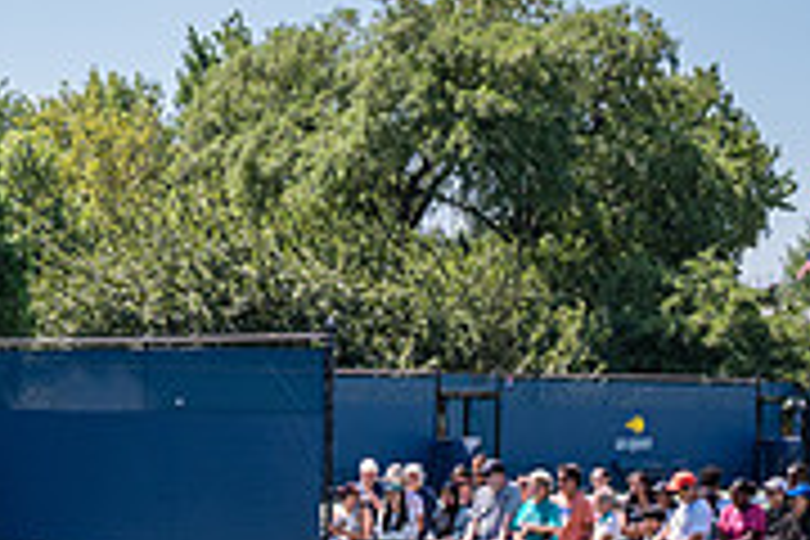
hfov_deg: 16.7
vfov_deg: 11.4
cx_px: -45
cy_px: 520
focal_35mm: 119
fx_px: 2677
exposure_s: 1/1250
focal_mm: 35
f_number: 6.3
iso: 500
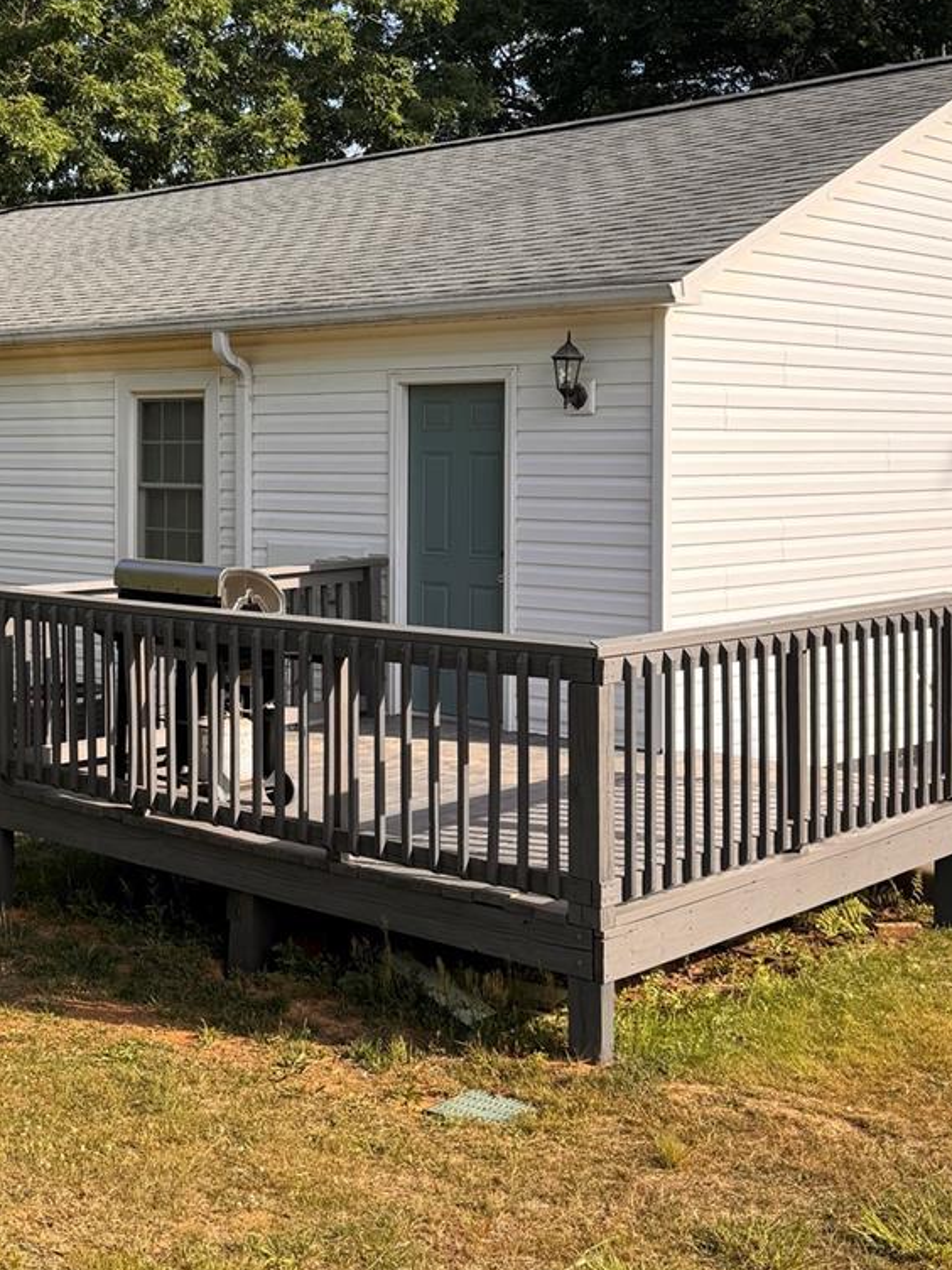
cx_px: 186
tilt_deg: -2.4
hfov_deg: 29.0
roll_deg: -0.3
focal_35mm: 49
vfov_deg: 38.7
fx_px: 1797
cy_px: 486
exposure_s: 1/1395
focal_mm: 6.76
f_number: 1.78
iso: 80
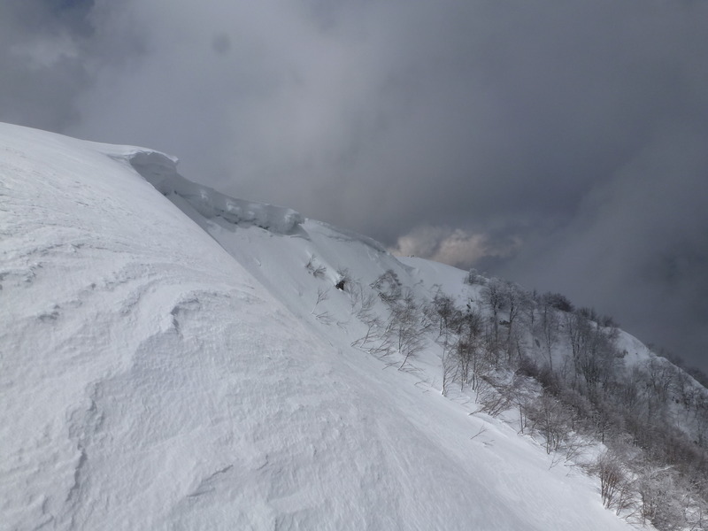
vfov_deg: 53.1
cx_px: 354
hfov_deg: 67.3
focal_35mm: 26
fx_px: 532
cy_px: 266
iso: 100
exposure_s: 1/1600
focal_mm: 4.7
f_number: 6.3
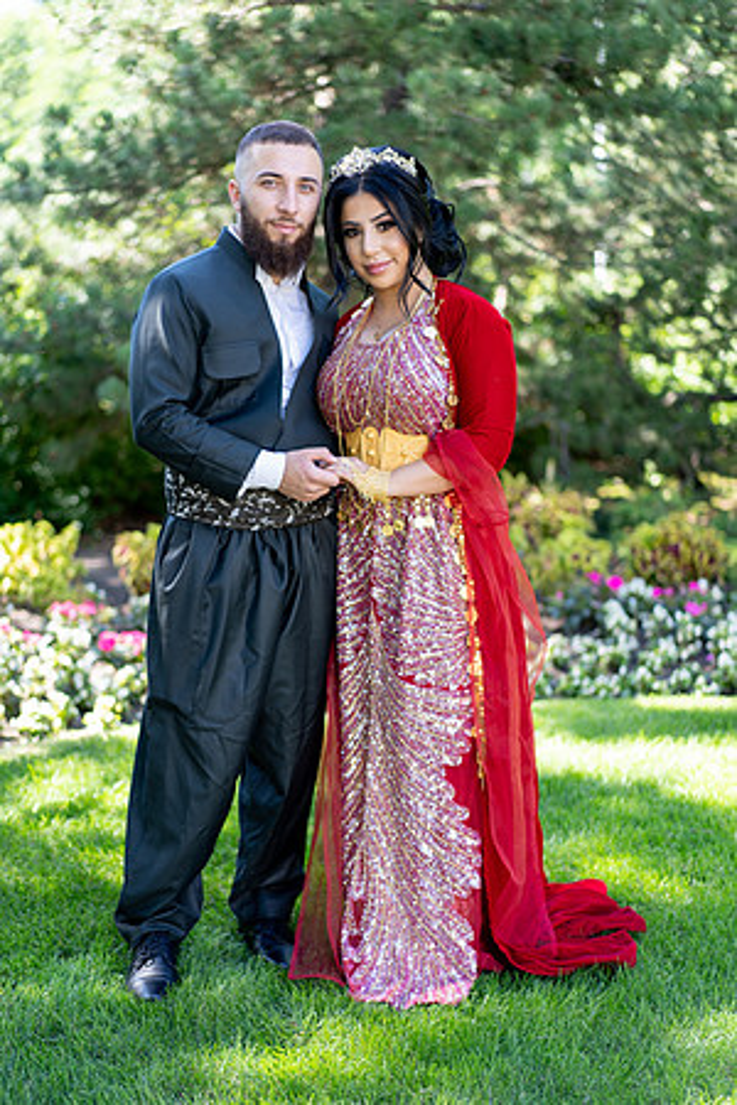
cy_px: 552
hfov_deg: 24.6
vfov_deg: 36.2
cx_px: 368
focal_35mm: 55
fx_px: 1689
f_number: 1.8
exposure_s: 1/250
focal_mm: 55
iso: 100
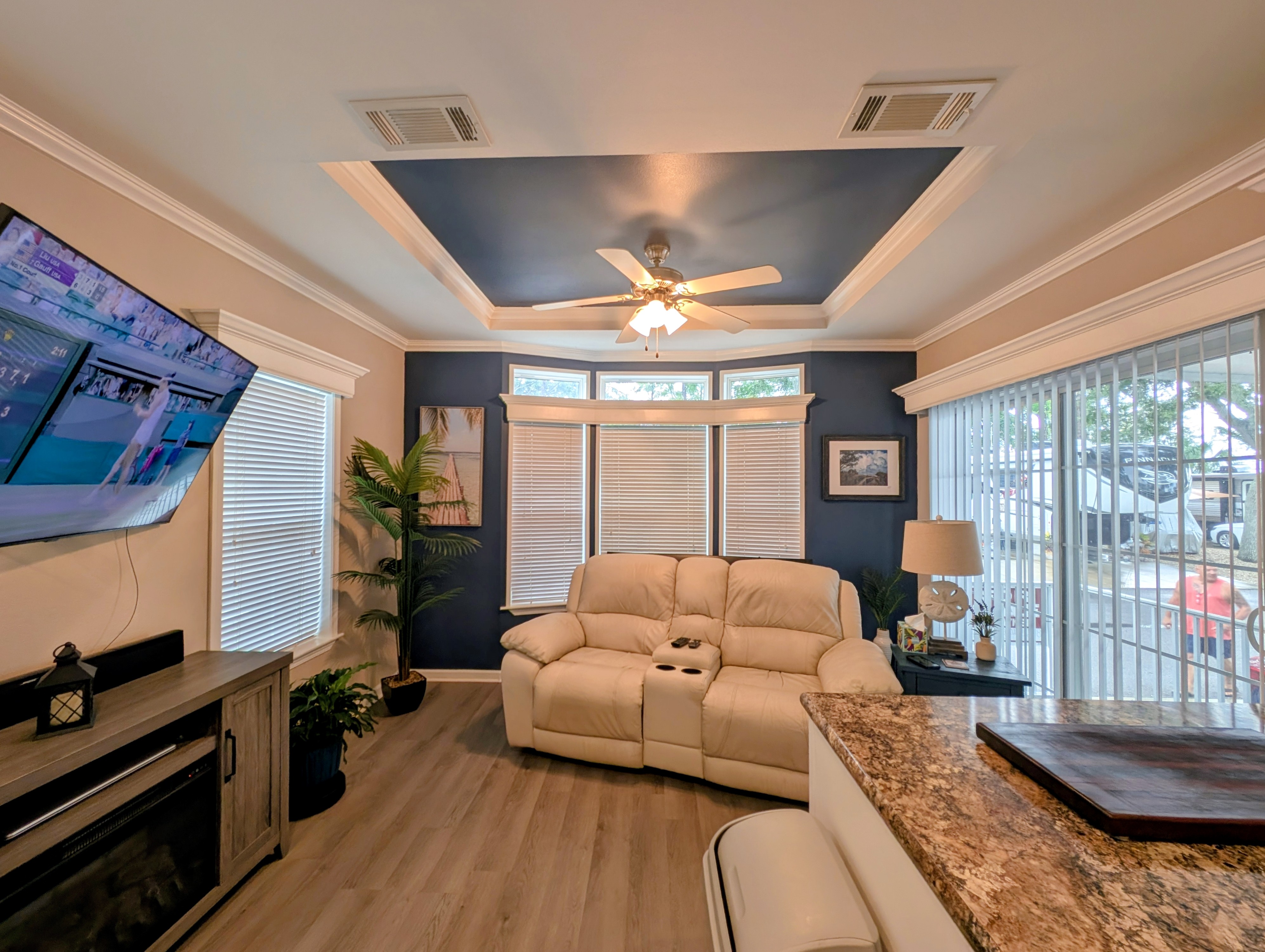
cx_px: 632
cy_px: 476
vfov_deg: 94.6
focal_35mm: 12
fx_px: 439
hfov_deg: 110.5
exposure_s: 1/30
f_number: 1.95
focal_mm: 2.23
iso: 48
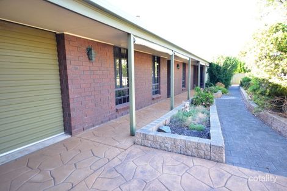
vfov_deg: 59.5
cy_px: 96
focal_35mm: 21
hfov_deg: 81.2
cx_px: 144
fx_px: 167
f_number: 4.8
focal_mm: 14
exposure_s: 1/15
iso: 100
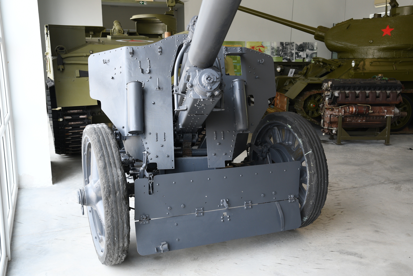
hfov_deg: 51.9
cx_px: 206
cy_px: 138
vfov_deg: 35.9
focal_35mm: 37
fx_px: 424
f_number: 4
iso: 250
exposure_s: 1/60
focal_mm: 25
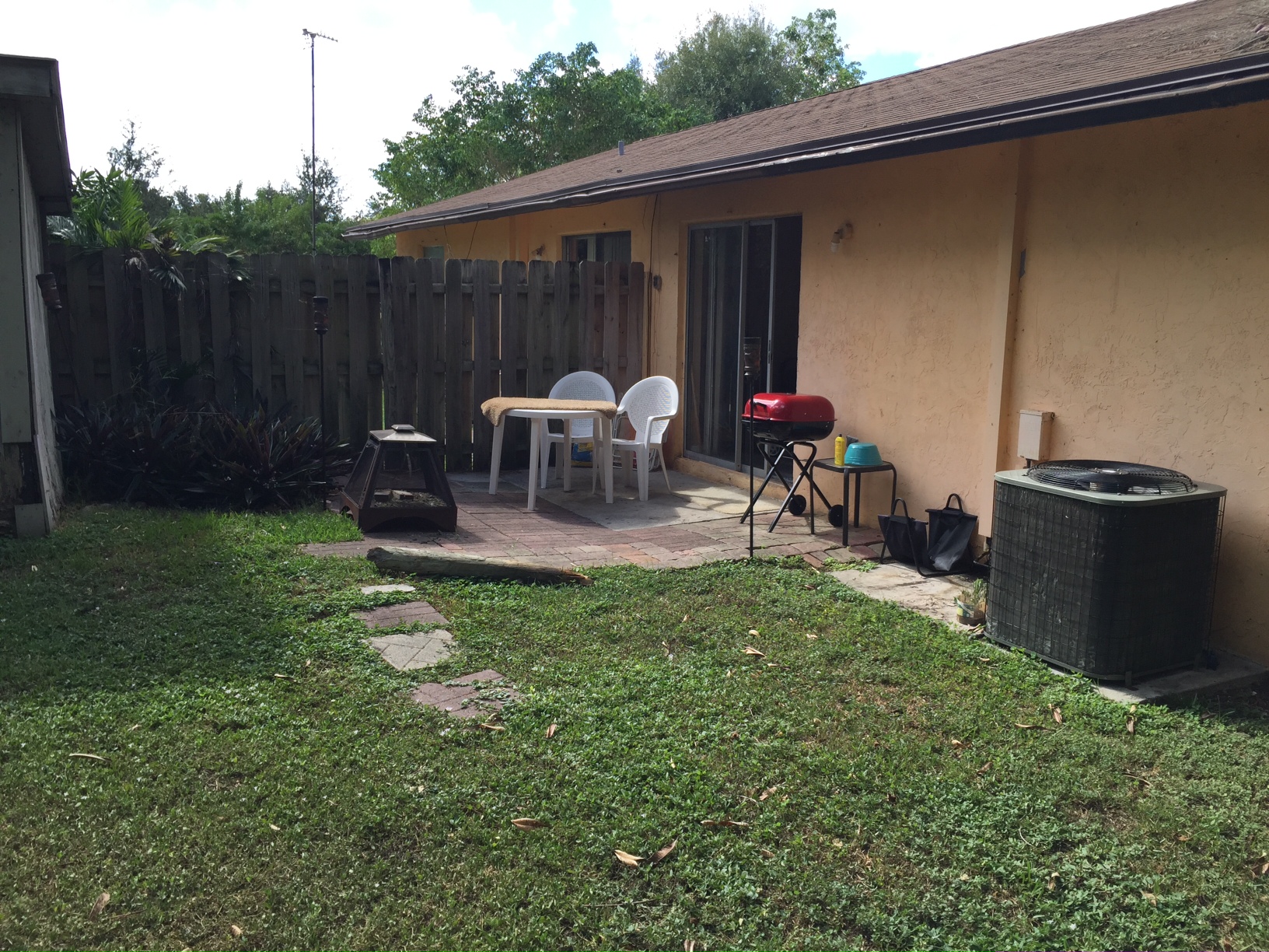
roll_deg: -2.7
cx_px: 634
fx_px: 1063
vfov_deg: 48.2
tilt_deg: -9.9
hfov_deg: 61.7
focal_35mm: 29
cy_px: 476
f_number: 2.2
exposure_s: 1/706
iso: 32
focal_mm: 4.15
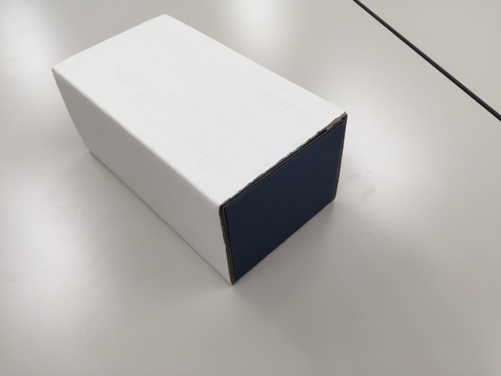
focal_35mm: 29
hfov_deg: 61.7
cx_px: 250
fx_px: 420
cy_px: 188
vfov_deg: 48.2
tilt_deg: -45.1
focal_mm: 4.15
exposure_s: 1/60
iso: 32
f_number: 2.2
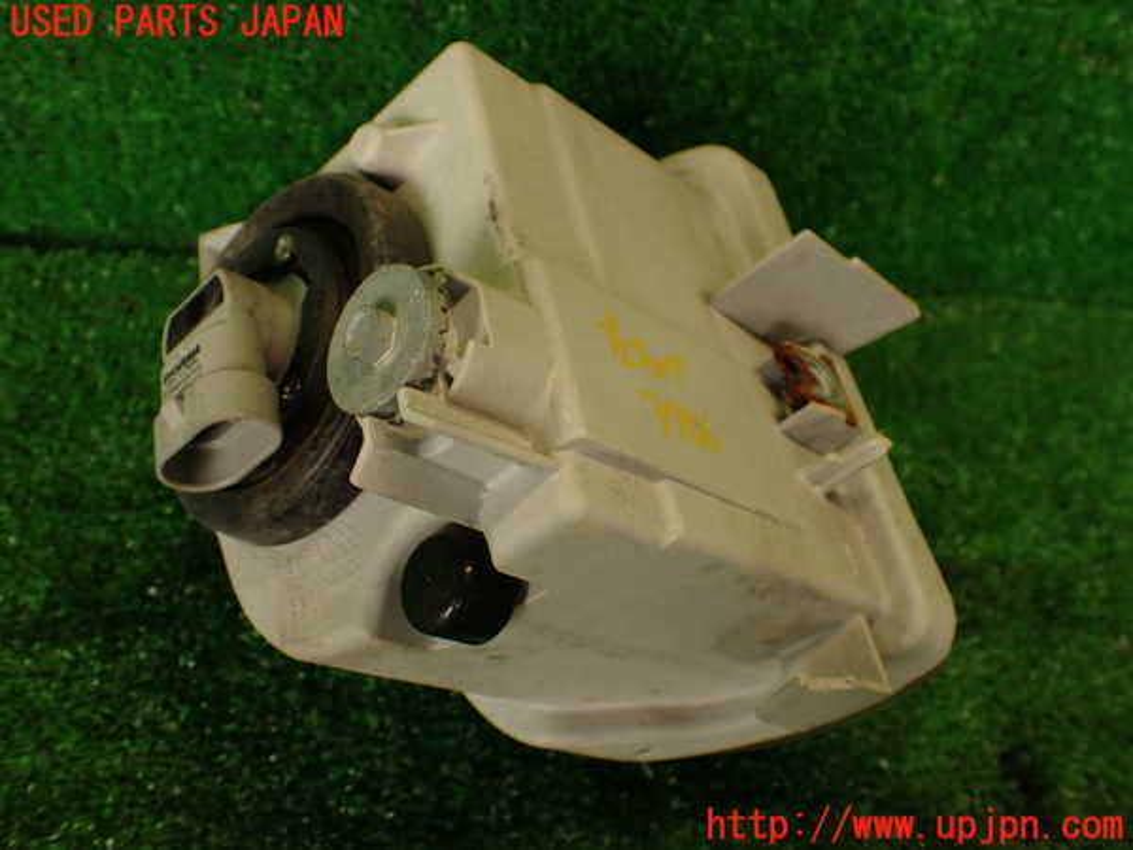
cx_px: 566
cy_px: 425
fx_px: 1047
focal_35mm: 32
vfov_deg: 44.2
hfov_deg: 56.8
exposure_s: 1/60
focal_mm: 5.79
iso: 160
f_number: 2.4
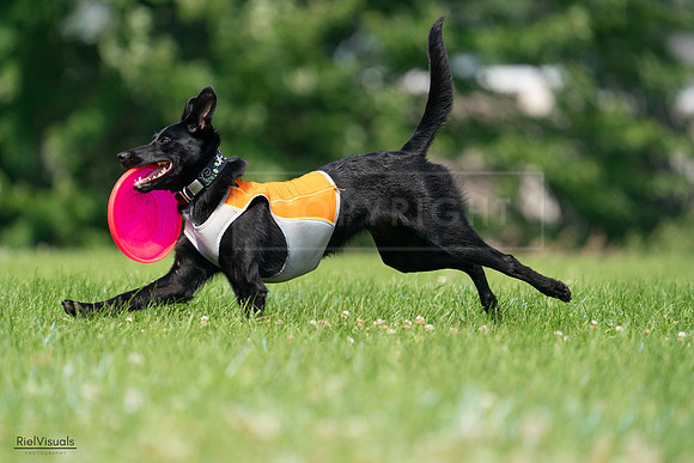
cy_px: 232
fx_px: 8214
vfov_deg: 3.2
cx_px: 347
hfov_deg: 4.8
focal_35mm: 426
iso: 1250
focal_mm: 426
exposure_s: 1/4000
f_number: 6.3
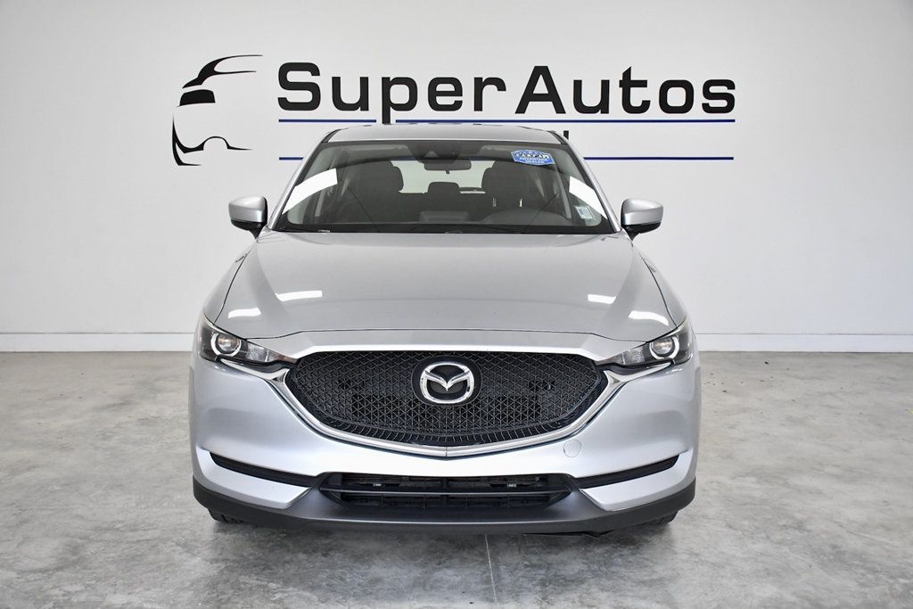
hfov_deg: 49.5
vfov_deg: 34.2
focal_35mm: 39
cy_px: 304
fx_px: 989
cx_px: 456
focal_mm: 26
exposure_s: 1/1250
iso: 2500
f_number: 4.5
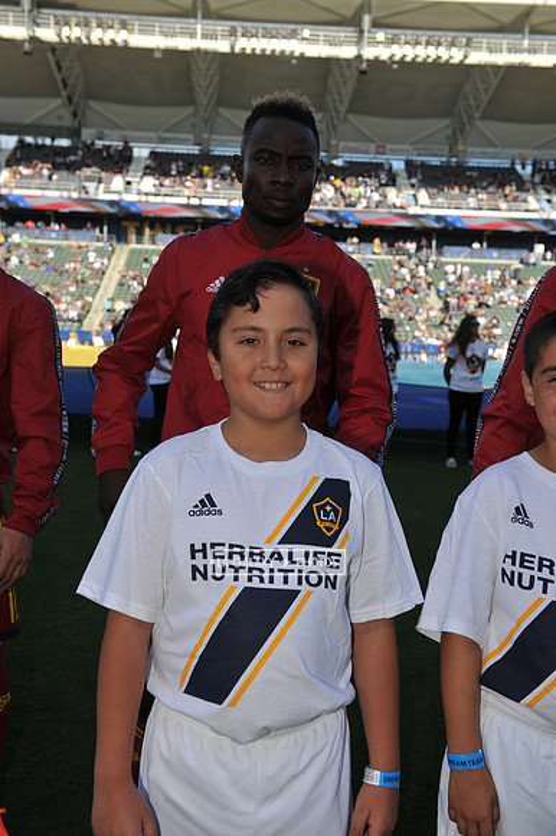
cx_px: 278
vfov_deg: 44.5
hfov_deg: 30.5
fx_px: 1020
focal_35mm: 44
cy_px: 418
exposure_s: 1/800
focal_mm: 44
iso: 250
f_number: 6.3
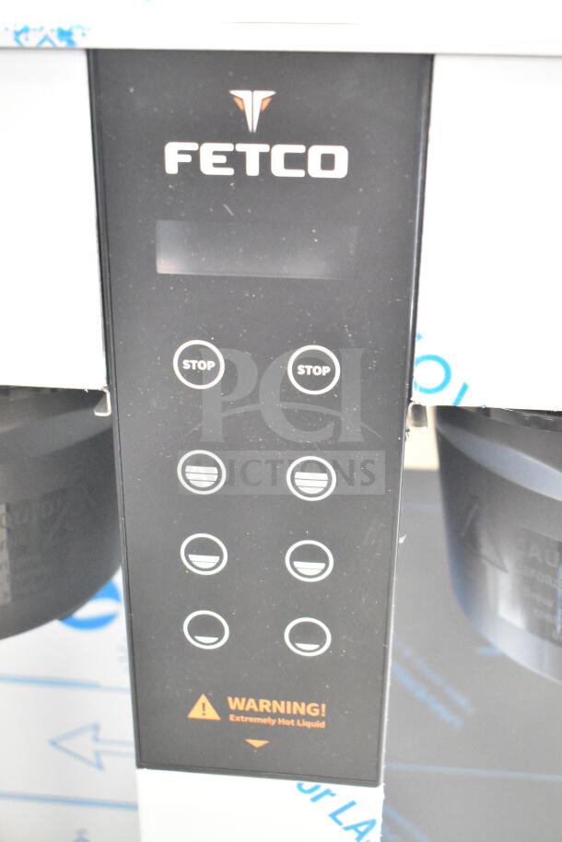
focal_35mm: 40
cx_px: 281
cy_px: 421
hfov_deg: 33.0
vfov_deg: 47.9
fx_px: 948
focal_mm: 27
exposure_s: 1/40
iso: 18000
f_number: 4
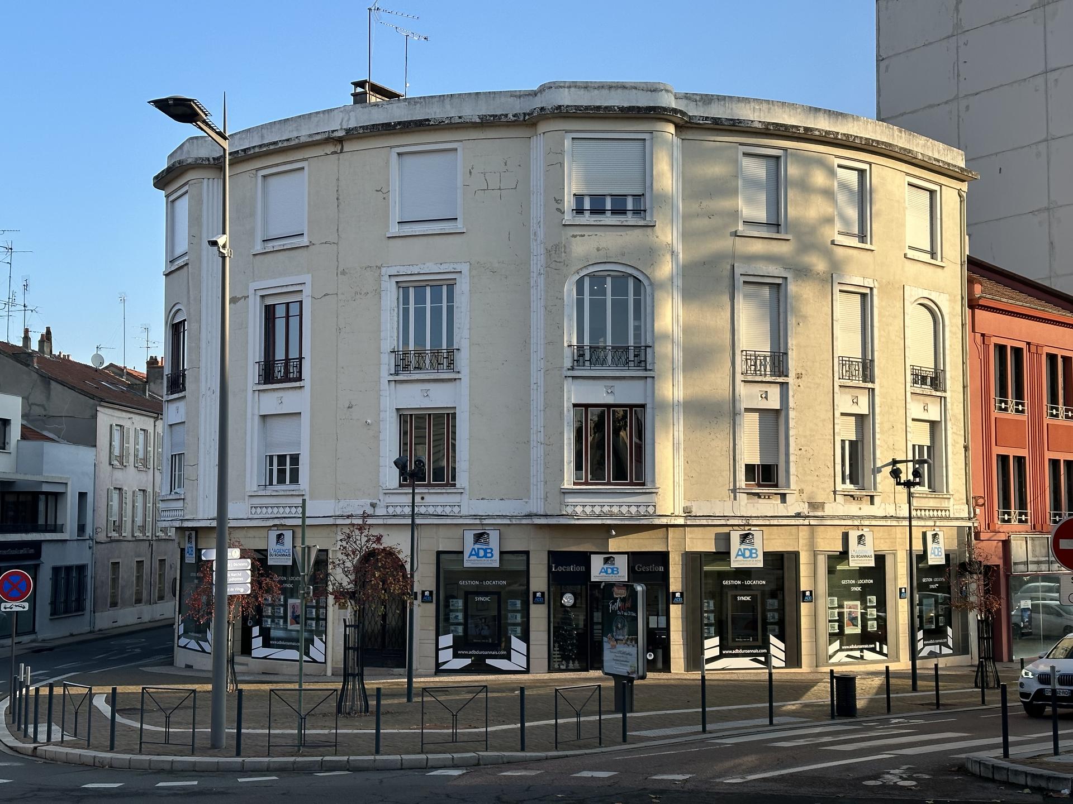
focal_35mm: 48
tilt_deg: +3.3
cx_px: 536
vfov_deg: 30.3
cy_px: 402
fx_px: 1488
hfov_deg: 39.7
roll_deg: +0.0
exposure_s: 1/2070
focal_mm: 6.86
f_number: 1.78
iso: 64
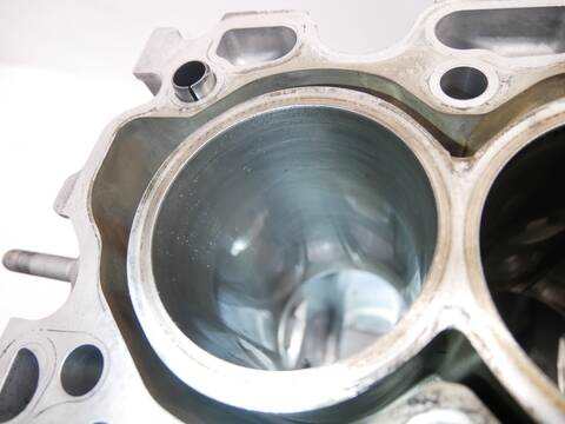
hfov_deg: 71.6
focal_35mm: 24
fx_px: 392
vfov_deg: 56.8
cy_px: 212
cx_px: 282
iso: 800
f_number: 3.5
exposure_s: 1/60
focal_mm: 12
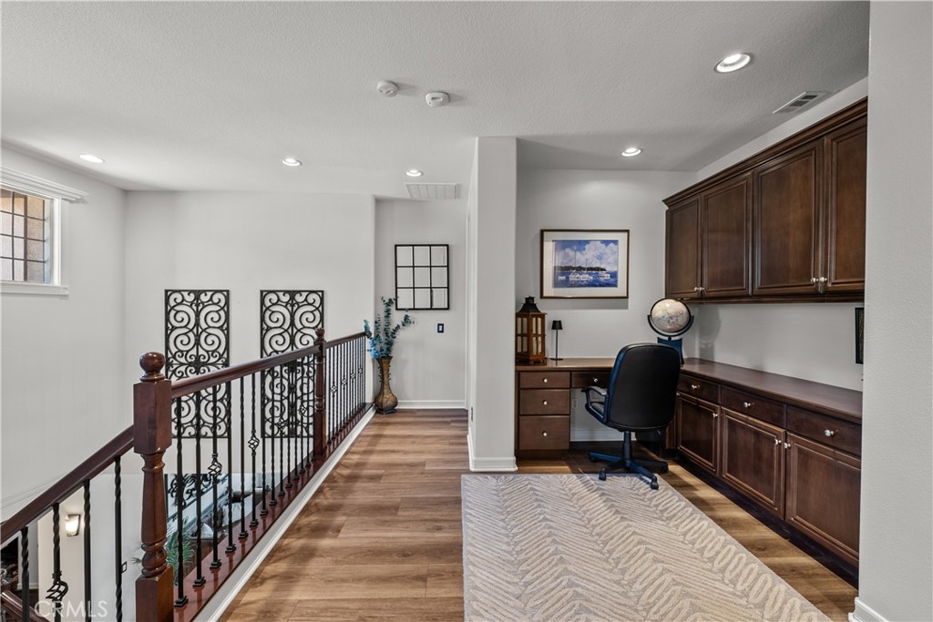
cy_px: 311
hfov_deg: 104.2
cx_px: 466
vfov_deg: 81.2
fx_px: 363
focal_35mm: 14
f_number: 9
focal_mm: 14
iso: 100
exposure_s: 1/1.25
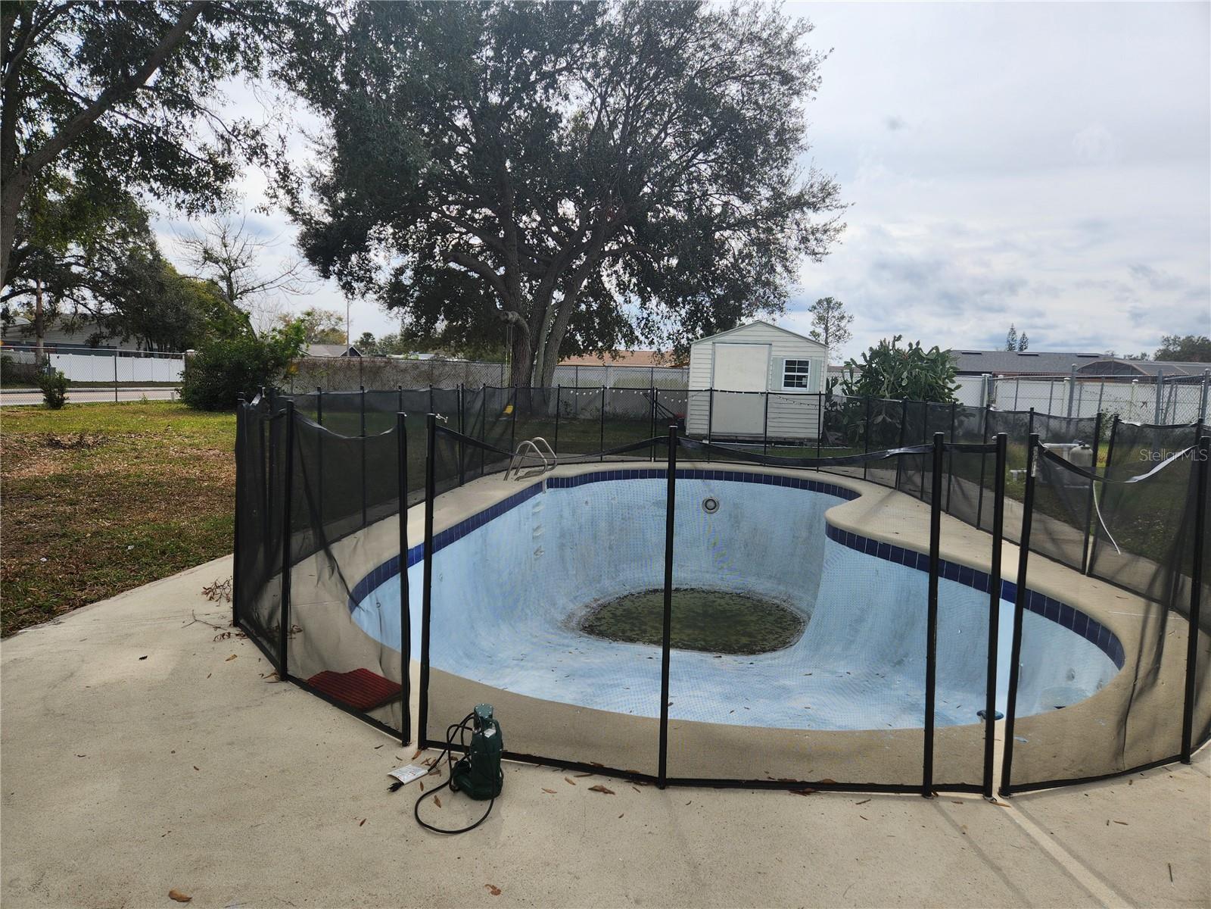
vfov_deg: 58.9
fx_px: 805
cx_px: 606
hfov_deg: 73.9
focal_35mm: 23
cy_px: 454
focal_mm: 5.4
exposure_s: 1/1978
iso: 20
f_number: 1.8
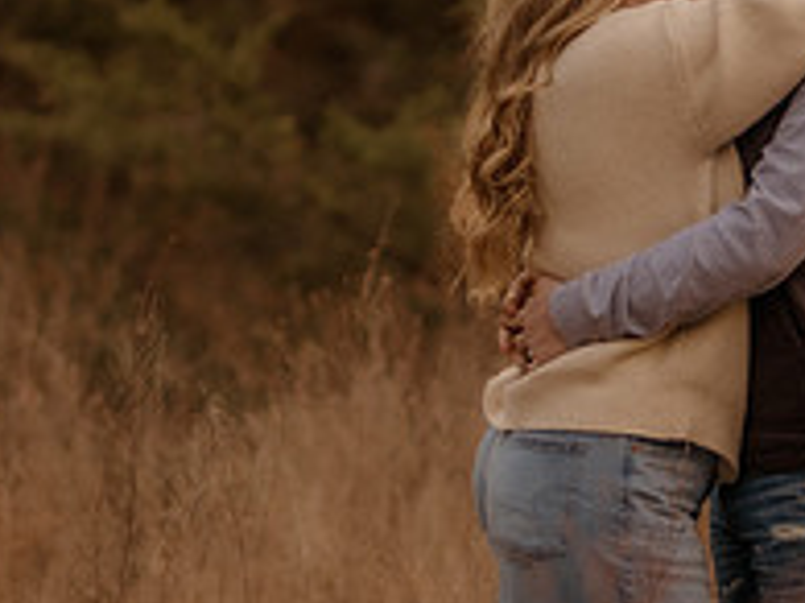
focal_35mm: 282
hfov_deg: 7.0
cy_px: 285
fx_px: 6554
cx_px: 590
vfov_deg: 5.3
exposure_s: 1/1000
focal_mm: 85
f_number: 1.4
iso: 320
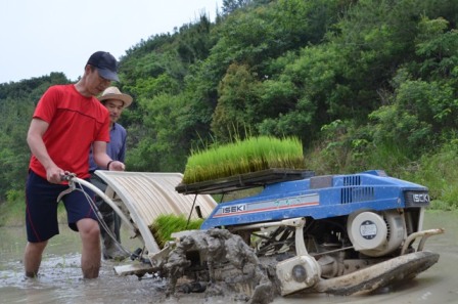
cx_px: 229
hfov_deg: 49.6
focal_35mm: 39
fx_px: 495
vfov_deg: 34.1
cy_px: 152
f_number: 5.6
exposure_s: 1/1600
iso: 1000
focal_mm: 26
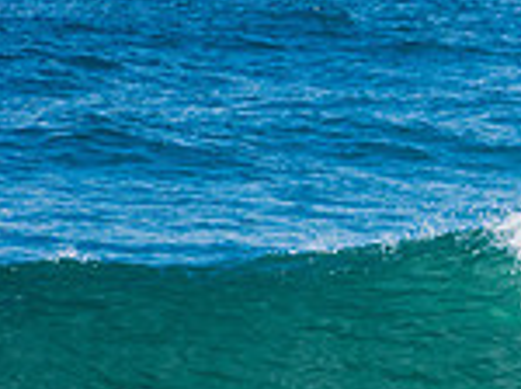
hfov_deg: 1.1
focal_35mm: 1860
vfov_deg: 0.8
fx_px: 27950
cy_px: 405
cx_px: 1000
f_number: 5.6
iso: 320
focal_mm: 500
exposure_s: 1/2000
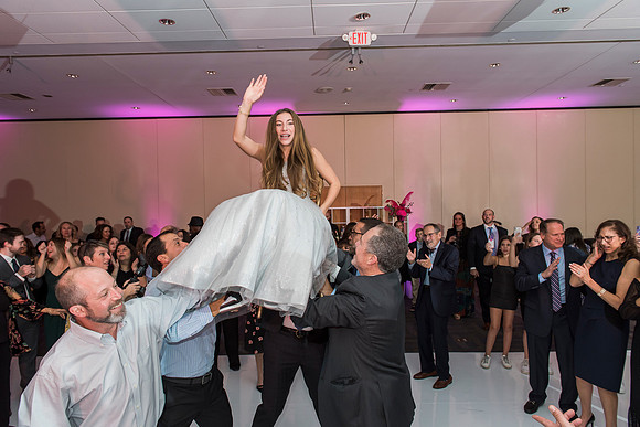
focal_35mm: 24
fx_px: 427
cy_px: 214
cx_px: 320
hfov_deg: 73.7
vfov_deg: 53.2
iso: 1000
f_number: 4.5
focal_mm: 24
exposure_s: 1/100
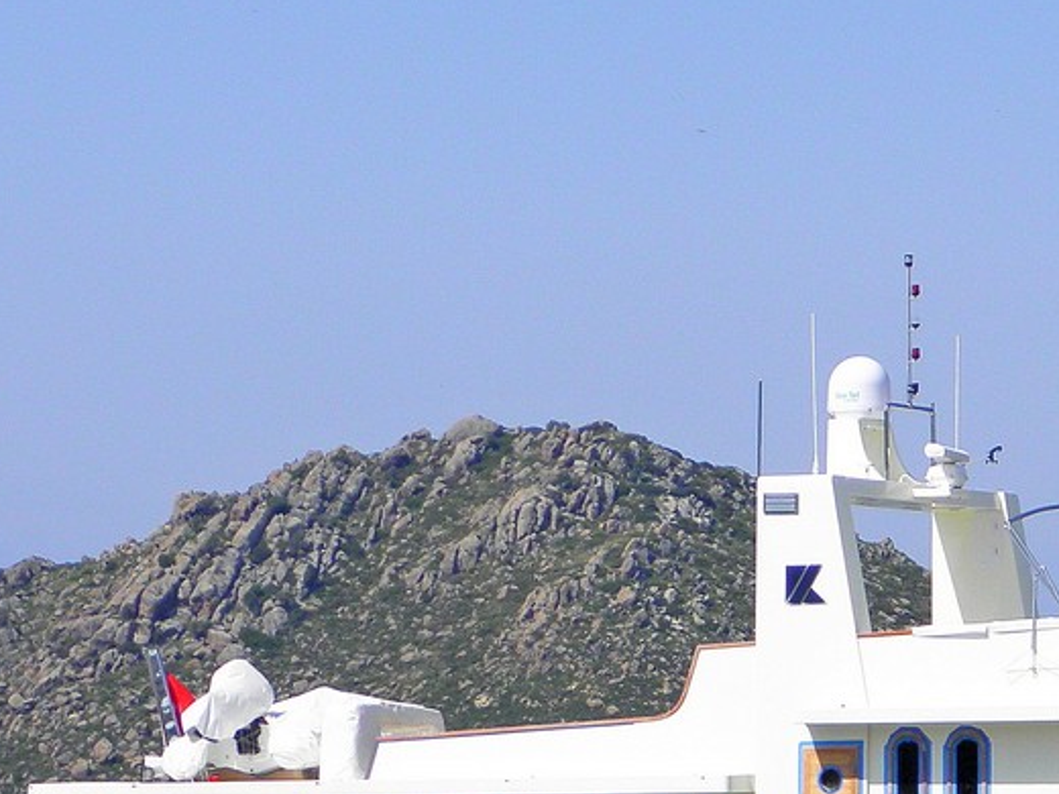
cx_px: 749
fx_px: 7985
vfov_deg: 5.7
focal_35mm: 261
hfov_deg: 7.6
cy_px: 594
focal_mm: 19
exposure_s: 1/200
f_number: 9.4
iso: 100
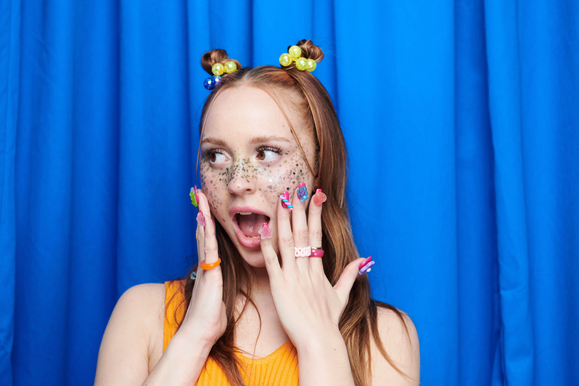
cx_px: 290
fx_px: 1126
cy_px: 193
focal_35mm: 70
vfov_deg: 19.5
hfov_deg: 28.8
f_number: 4.5
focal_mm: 70
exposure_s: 1/250
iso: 320
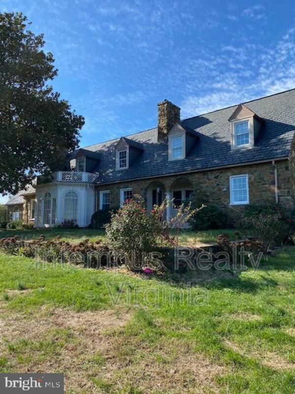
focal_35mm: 26
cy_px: 197
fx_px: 295
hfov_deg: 53.1
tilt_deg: +7.7
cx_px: 148
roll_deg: -0.7
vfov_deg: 67.3
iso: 32
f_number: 1.8
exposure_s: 1/1330
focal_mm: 4.25
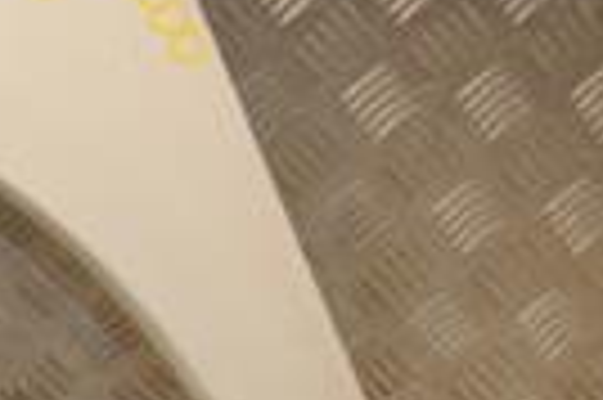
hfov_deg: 11.3
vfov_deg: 8.5
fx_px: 2693
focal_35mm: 161
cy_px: 180
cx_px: -670
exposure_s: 1/200
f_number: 10
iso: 800
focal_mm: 24
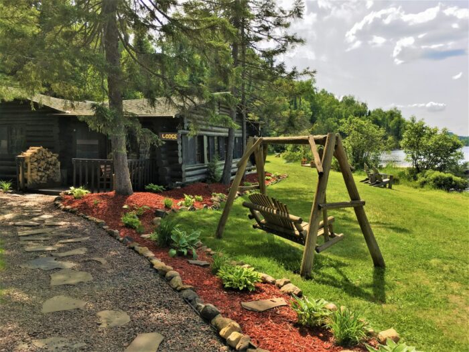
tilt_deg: -3.6
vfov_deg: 48.2
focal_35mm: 29
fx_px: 393
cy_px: 176
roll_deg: -0.5
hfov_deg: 61.7
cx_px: 234
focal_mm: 4.15
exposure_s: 1/1221
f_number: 2.2
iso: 25
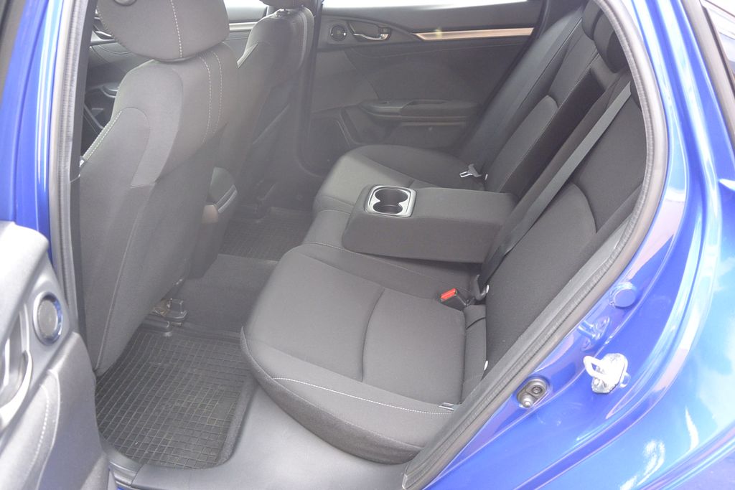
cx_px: 368
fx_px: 592
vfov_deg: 45.0
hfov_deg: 63.7
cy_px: 245
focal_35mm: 29
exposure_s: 1/125
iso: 500
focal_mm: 11
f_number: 3.5
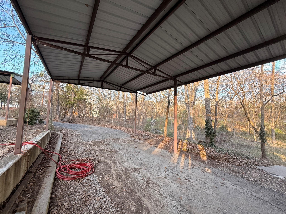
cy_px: 107
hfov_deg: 102.1
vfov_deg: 85.7
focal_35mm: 14
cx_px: 143
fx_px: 116
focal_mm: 2.22
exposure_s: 1/99
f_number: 2.2
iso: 64
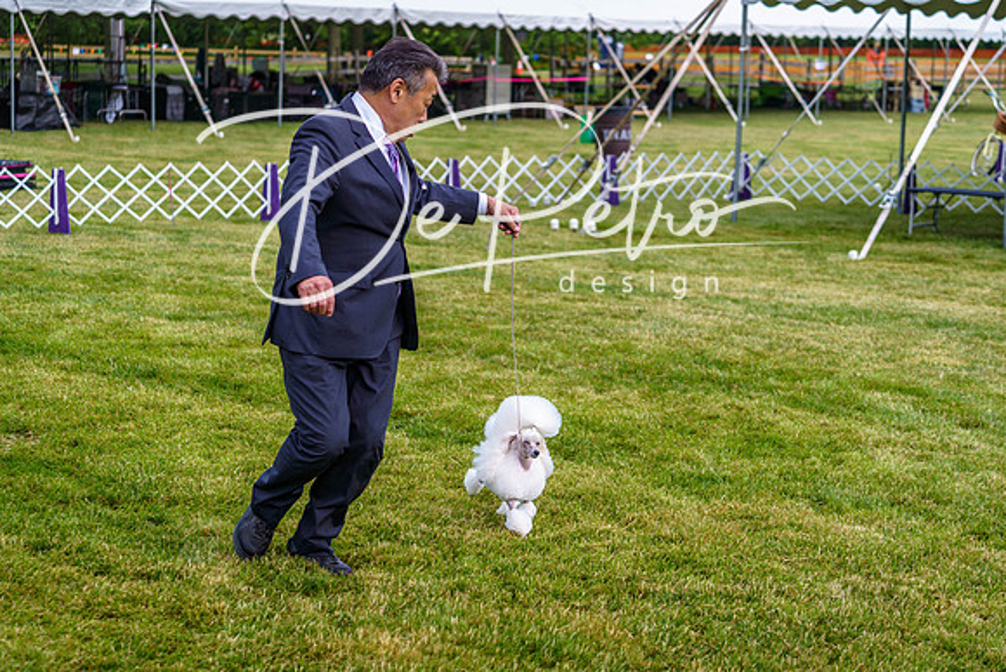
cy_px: 336
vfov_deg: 19.2
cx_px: 503
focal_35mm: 71
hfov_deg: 28.4
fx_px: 1984
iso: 200
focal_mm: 71
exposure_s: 1/500
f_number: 4
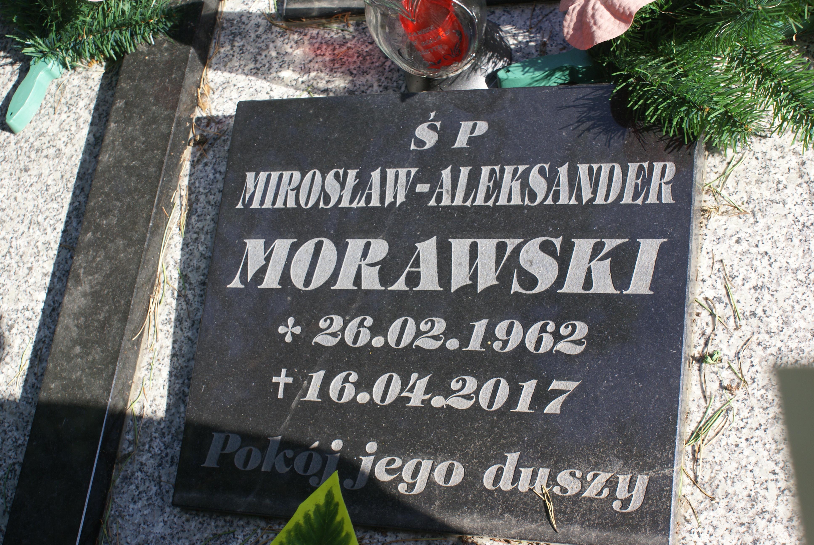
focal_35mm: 52
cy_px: 272
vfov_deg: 25.8
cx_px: 407
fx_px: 1189
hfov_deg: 37.8
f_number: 8
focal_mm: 35
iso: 100
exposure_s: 1/100
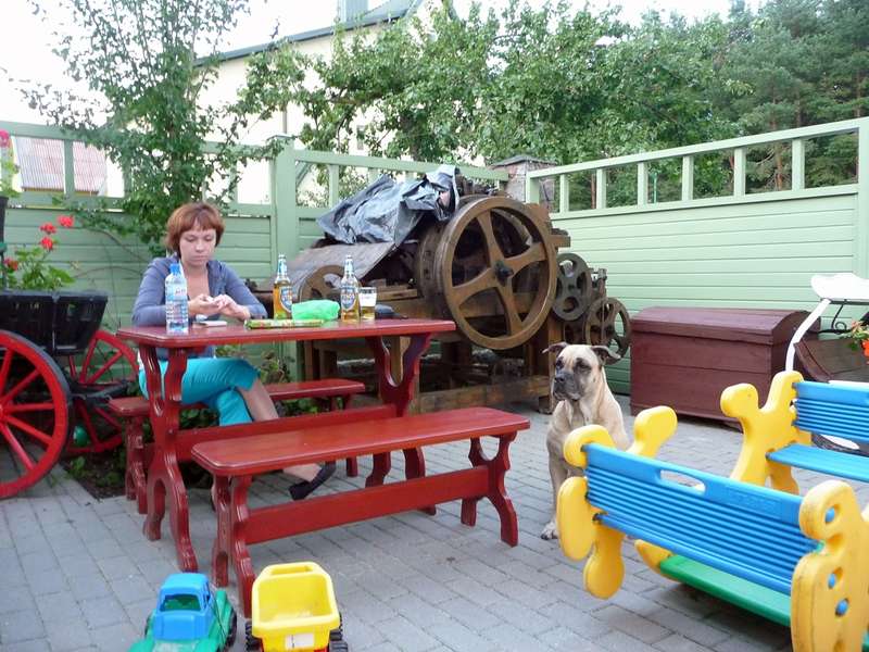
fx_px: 703
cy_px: 326
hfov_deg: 63.4
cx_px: 434
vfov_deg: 49.7
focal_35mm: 28
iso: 320
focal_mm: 4.7
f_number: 3.3
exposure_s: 1/30
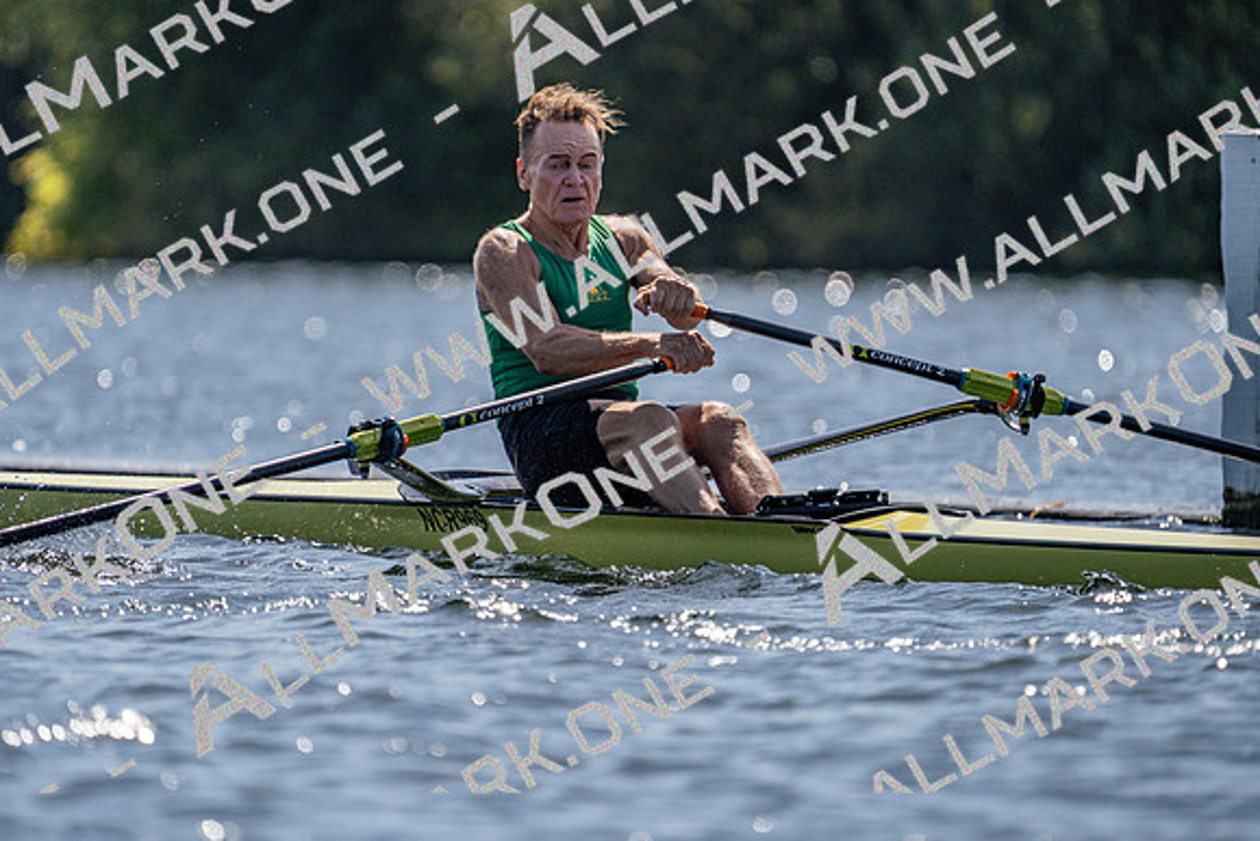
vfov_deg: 2.3
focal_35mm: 600
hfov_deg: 3.4
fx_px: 21004
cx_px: 630
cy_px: 420
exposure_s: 1/2000
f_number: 6.3
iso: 250
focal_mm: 600
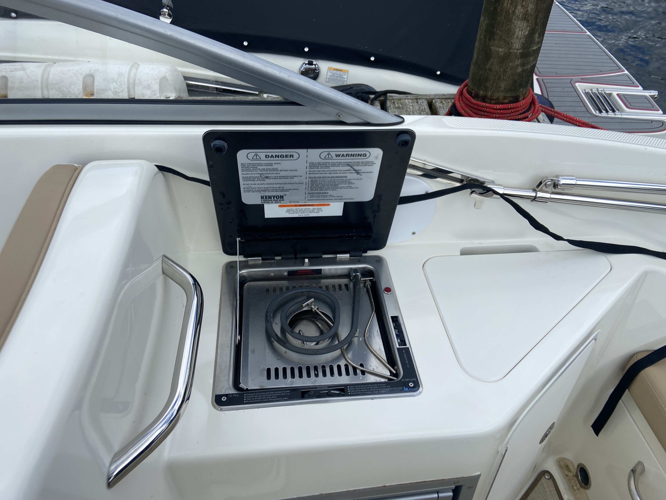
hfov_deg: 67.3
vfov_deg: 53.1
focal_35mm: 26
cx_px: 333
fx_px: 500
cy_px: 250
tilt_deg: -43.5
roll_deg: -0.9
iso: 32
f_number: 1.8
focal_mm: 4.25
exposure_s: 1/2315
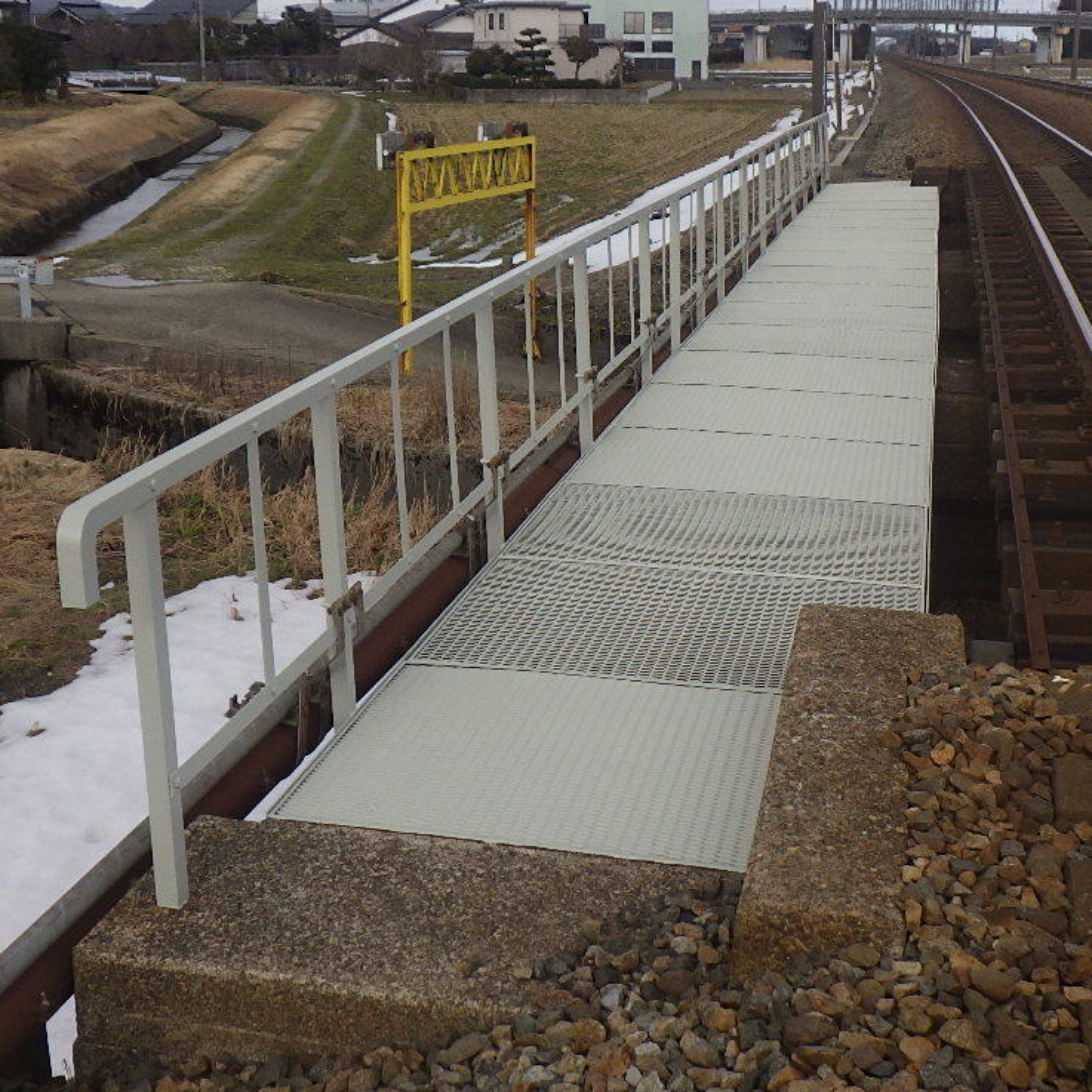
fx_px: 1535
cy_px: 410
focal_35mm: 43
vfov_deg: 38.9
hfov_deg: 39.1
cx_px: 591
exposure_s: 1/400
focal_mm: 5
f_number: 4.2
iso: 125
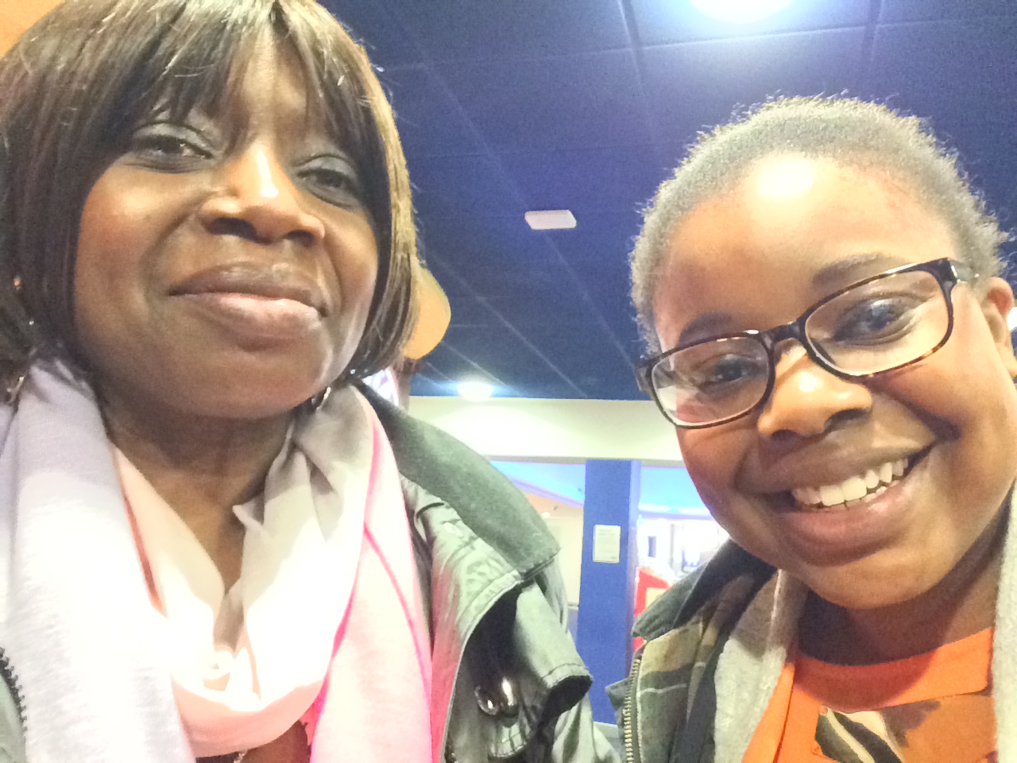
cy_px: 382
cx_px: 508
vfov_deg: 42.9
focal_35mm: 33
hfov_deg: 55.4
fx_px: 970
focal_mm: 2.15
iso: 1250
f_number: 2.4
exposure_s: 1/15
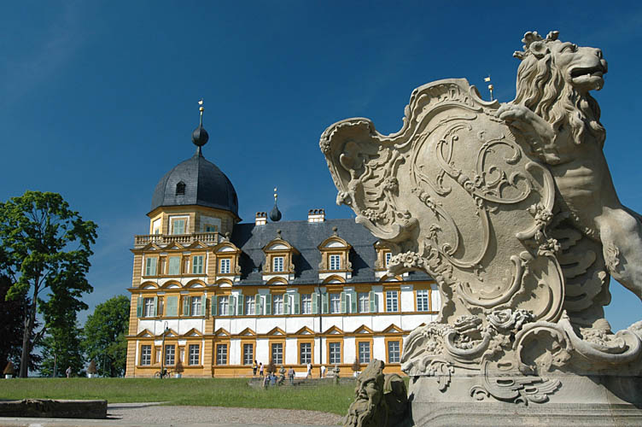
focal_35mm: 36
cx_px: 321
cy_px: 214
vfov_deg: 36.8
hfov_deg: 53.2
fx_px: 641
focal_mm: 24
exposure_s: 1/180
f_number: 6.7
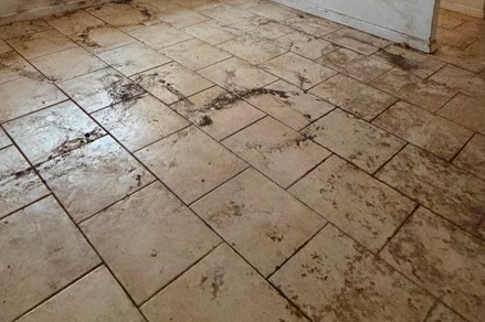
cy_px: -92
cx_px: 173
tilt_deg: -5.6
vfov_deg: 30.8
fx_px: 458
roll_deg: -2.9
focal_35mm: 34
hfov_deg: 55.0
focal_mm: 2.22
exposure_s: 1/60
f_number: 2.2
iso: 500
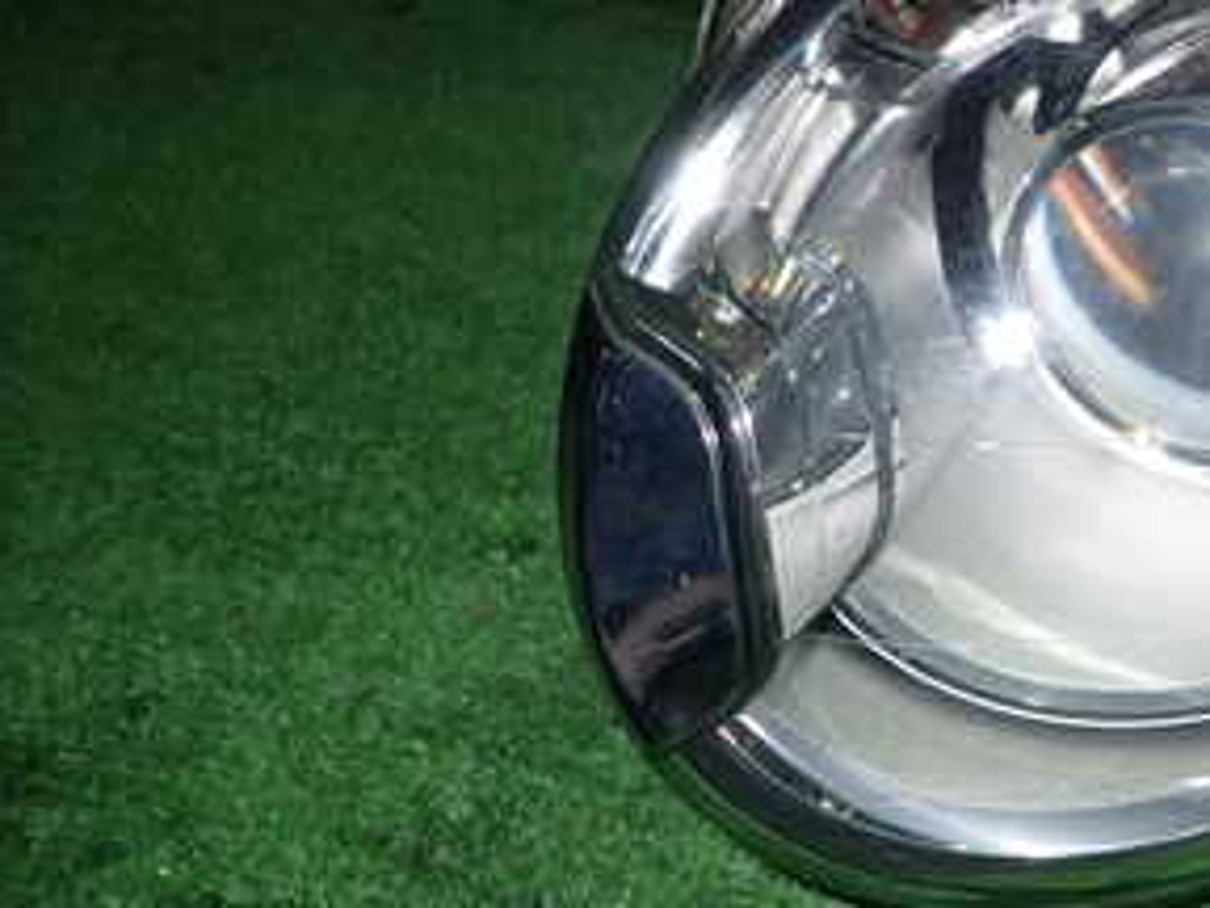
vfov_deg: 27.7
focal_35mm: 52
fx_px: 1818
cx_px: 1218
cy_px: 240
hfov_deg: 33.6
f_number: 5.6
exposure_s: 1/30
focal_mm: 4.5
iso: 200
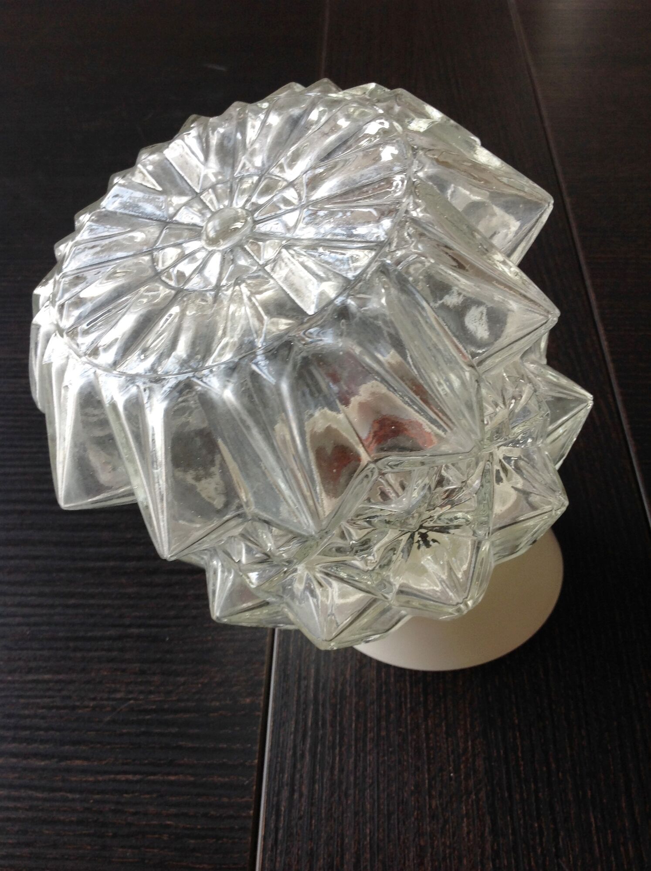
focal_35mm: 35
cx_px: 326
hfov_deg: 40.6
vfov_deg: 52.7
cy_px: 436
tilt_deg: -48.6
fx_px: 880
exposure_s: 1/15
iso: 64
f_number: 2.4
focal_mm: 4.28
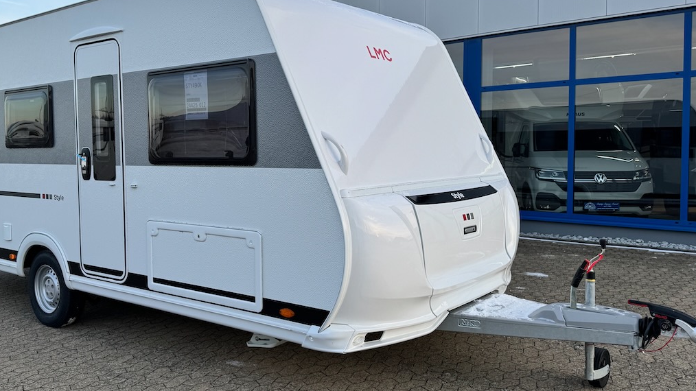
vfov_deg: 35.6
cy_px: 176
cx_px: 310
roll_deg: +0.4
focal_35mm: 33
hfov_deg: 59.3
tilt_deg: -1.9
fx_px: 609
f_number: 1.78
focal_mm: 6.86
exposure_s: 1/609
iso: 80
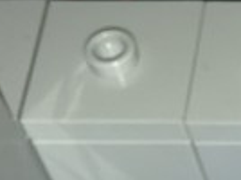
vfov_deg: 7.3
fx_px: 1355
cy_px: 343
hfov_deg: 9.4
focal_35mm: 195
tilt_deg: -59.6
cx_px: 522
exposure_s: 1/136
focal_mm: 4.15
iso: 25
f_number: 2.2
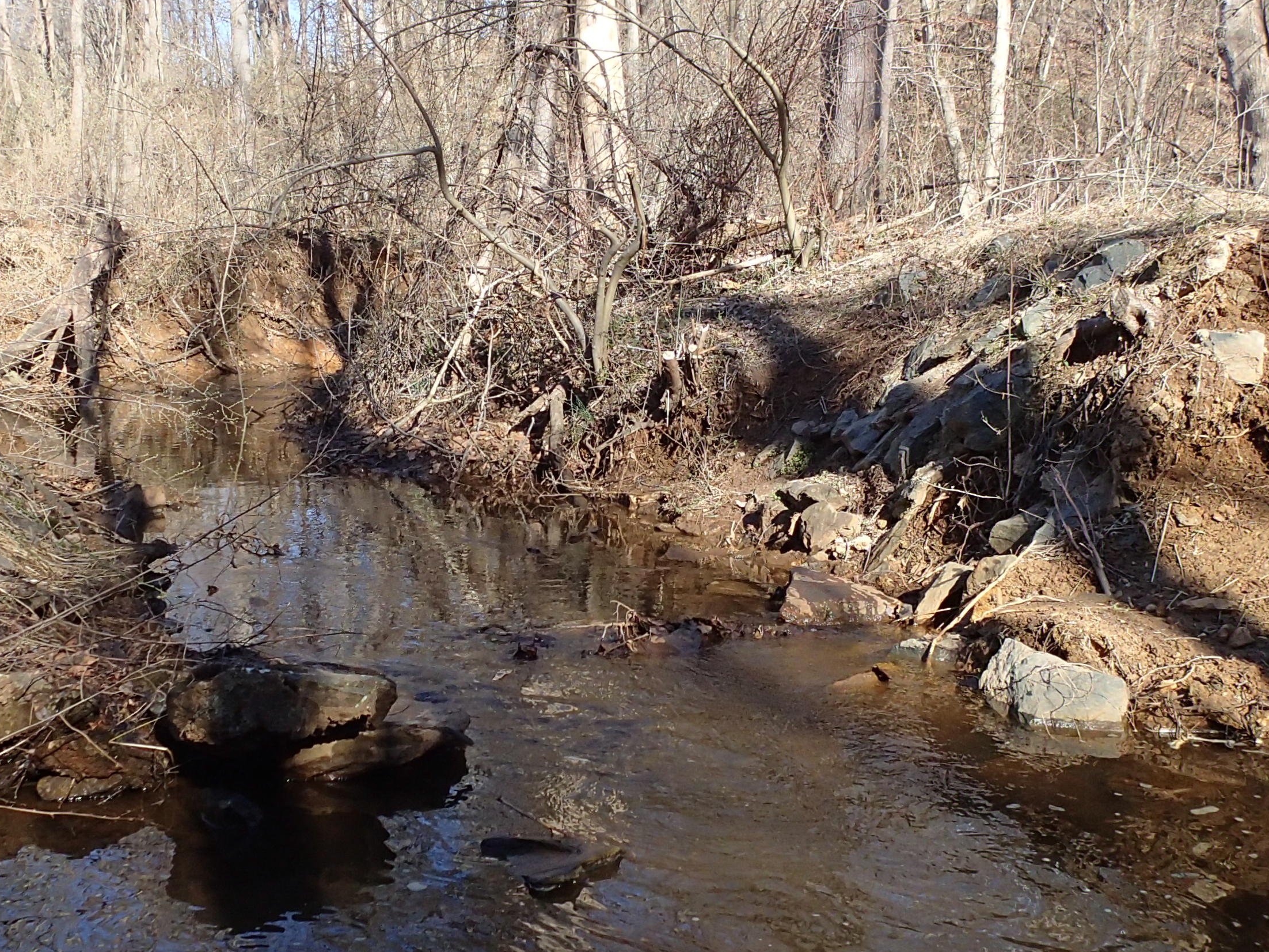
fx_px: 1650
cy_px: 581
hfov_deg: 41.4
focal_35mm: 45
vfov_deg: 32.1
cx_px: 391
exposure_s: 1/800
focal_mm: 4.5
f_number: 2.8
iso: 200
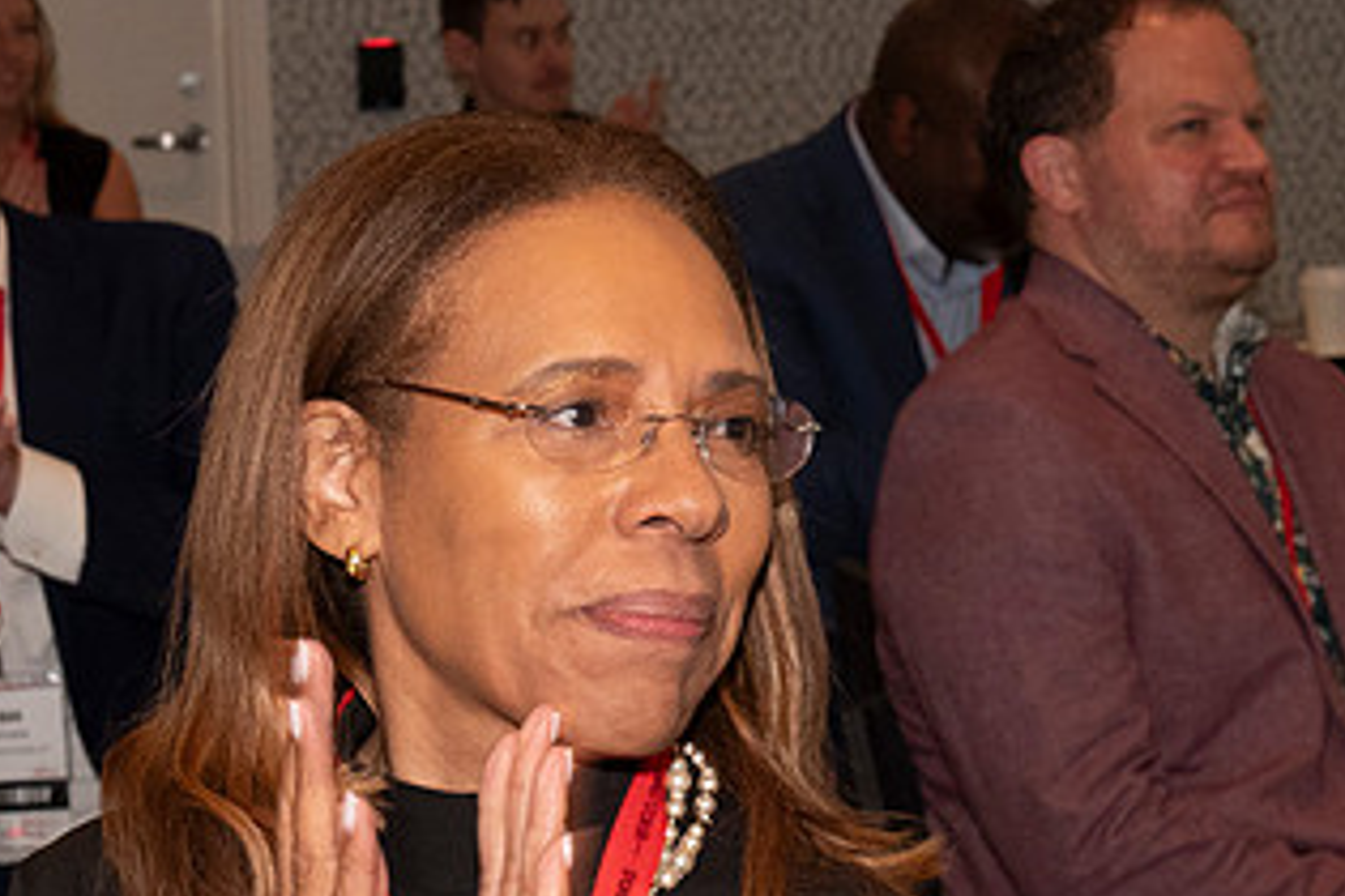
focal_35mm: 138
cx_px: 658
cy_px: 710
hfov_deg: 14.9
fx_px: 5155
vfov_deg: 9.9
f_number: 11
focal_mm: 50
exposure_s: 1/80
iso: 2000
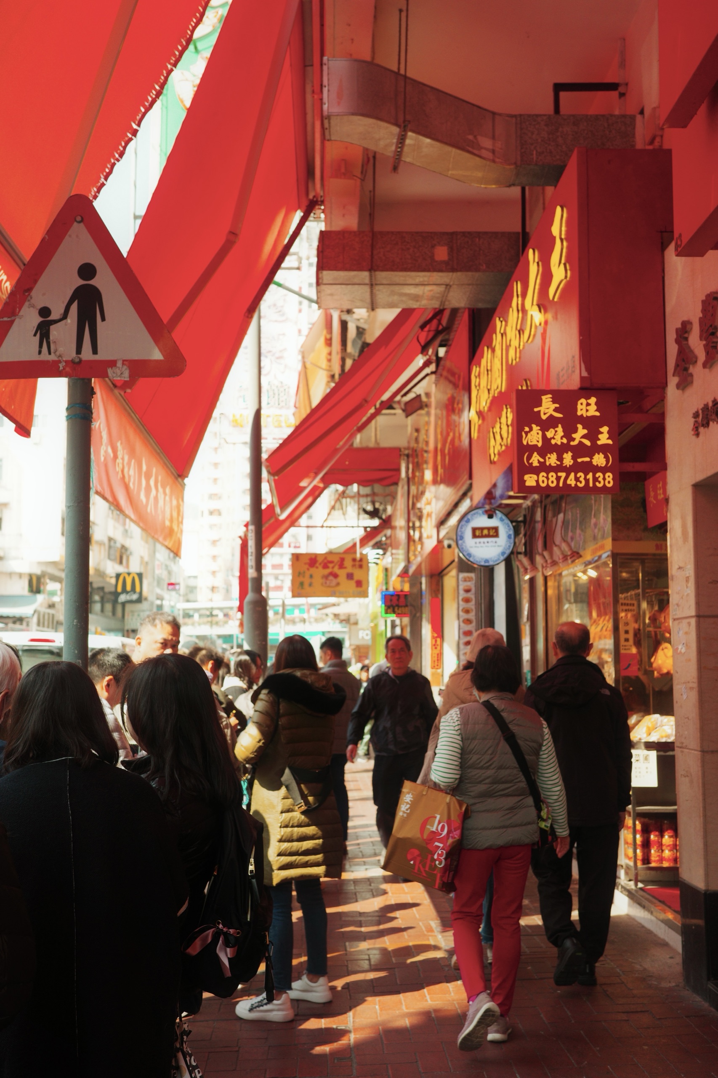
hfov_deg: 33.4
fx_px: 1197
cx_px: 359
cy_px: 539
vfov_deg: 48.5
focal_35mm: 40
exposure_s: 1/400
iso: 200
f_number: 3.5
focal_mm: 26
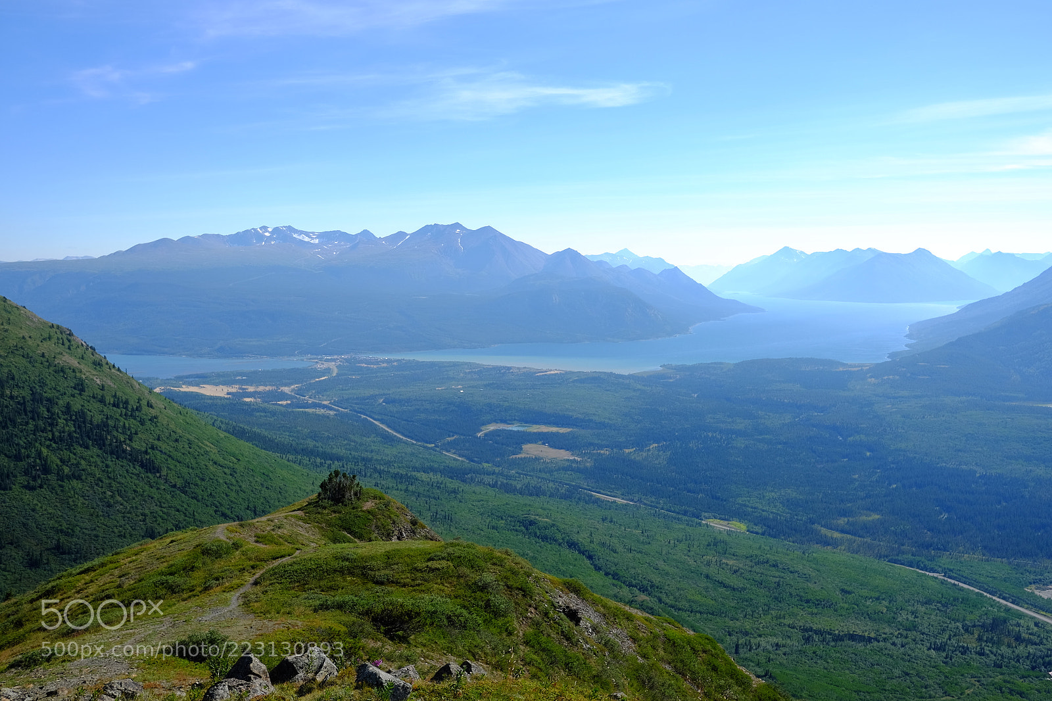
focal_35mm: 35
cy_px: 350
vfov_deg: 37.8
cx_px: 526
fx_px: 1023
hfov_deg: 54.4
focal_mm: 23
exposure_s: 1/320
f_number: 8
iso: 200
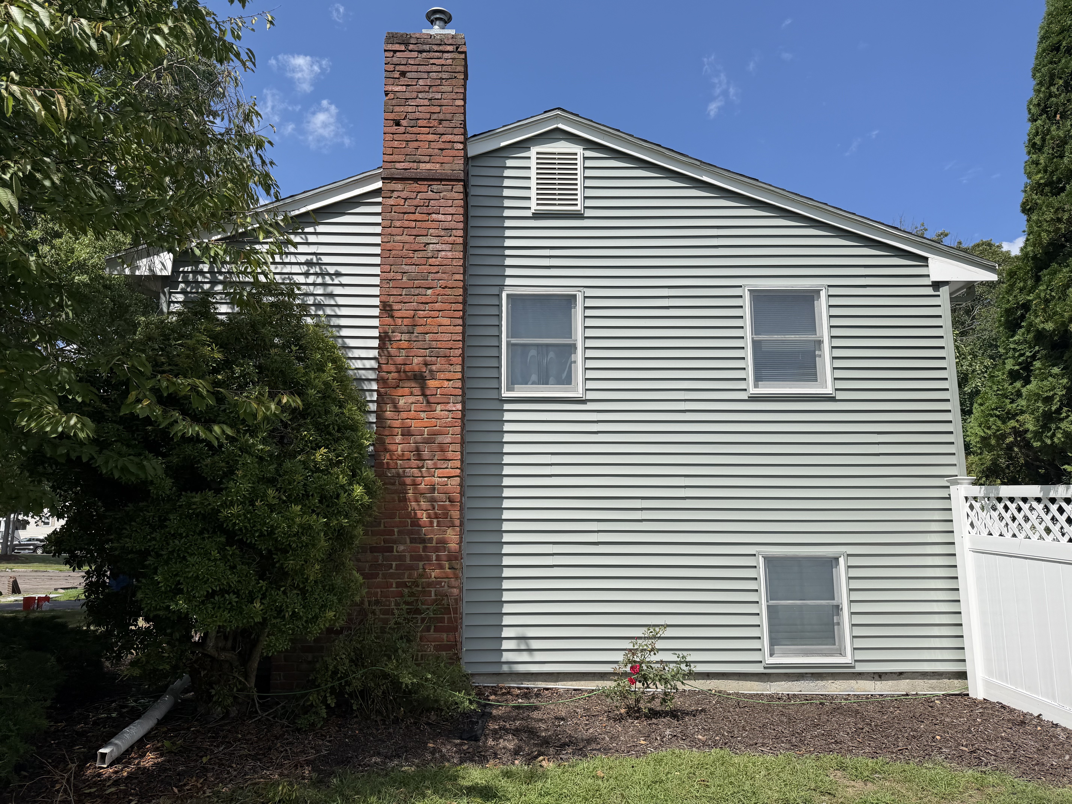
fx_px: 743
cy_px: 402
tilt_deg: +7.2
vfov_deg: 56.8
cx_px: 536
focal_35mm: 24
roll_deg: +0.3
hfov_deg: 71.6
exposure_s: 1/5714
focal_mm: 6.76
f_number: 1.78
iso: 80
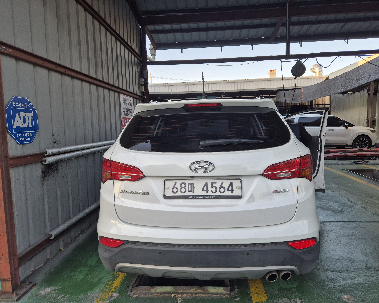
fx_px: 269
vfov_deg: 58.8
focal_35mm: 24
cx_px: 197
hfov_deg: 70.3
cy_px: 152
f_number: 1.8
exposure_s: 1/243
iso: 25
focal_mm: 5.4
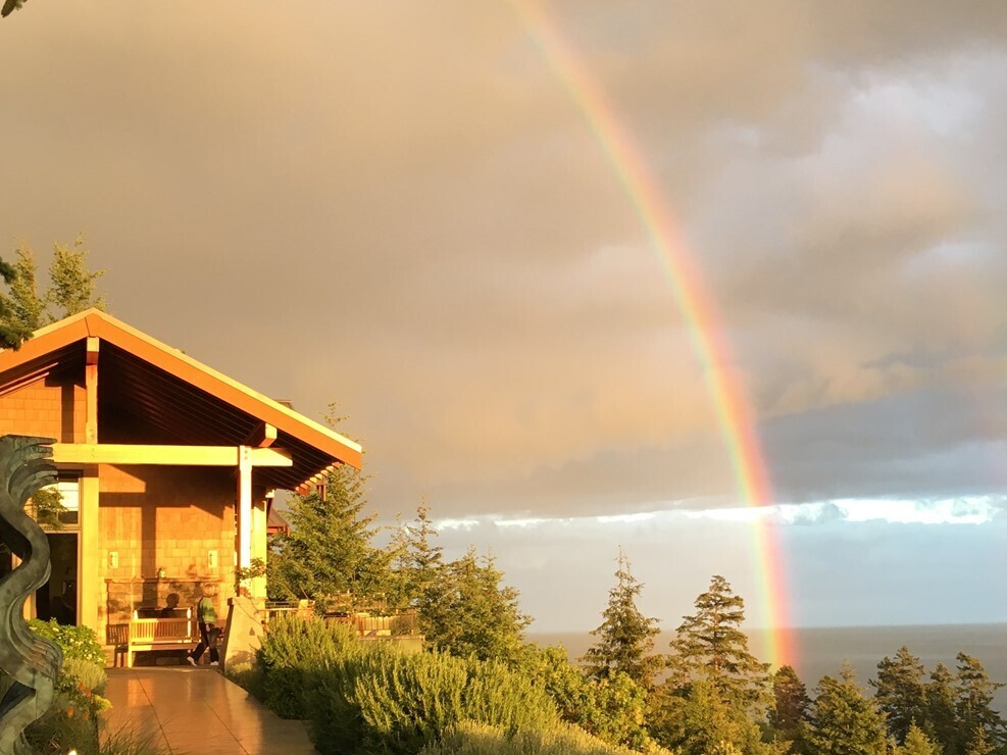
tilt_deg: +6.0
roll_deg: +0.0
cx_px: 571
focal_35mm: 47
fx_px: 1367
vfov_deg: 30.7
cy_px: 501
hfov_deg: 40.4
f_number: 2.2
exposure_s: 1/40
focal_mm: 4.15
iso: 25
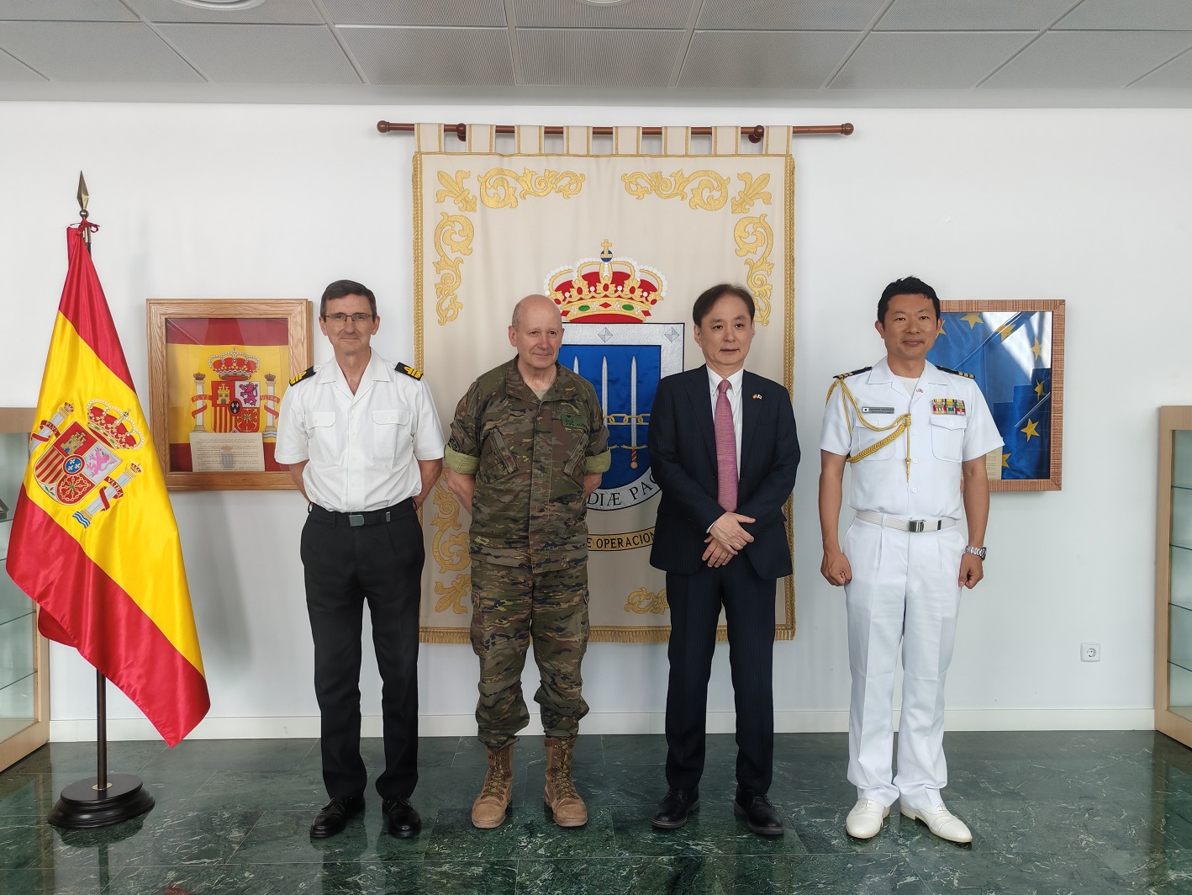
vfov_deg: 48.2
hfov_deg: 61.7
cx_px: 596
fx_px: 999
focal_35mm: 29
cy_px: 448
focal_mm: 5.52
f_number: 1.95
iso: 160
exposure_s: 1/100
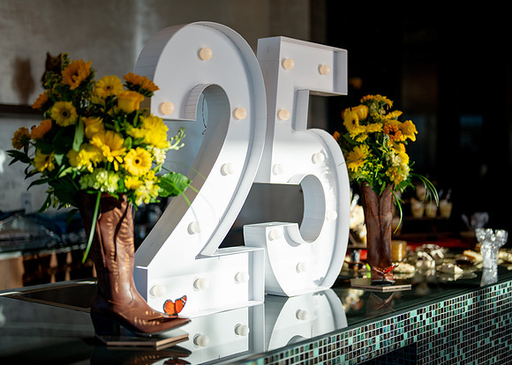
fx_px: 795
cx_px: 269
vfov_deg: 25.9
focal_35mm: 55
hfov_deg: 35.7
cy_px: 186
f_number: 1.2
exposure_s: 1/5000
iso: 320
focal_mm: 50
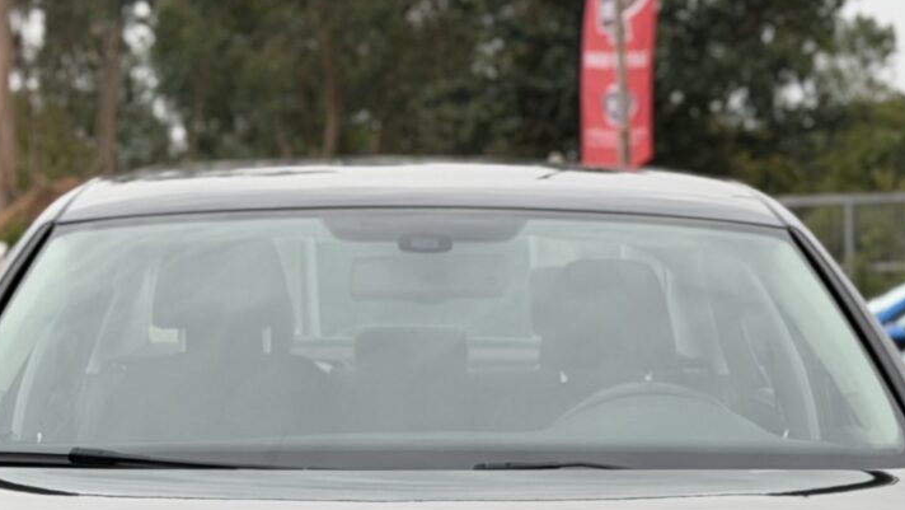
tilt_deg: -5.9
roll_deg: +2.6
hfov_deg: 15.2
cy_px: 618
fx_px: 3385
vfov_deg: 8.5
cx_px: 515
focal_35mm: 141
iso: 80
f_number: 1.78
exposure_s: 1/1027
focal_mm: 6.76
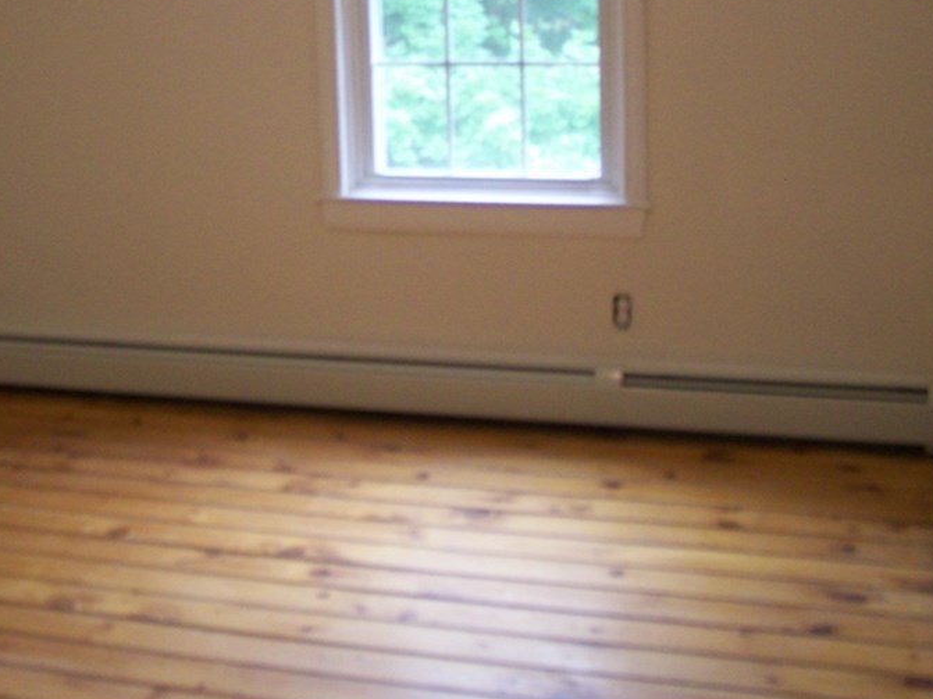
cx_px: 306
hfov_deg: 32.9
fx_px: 1563
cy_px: 179
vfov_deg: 24.9
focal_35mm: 58
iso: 160
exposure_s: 1/20
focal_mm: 6.3
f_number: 2.8
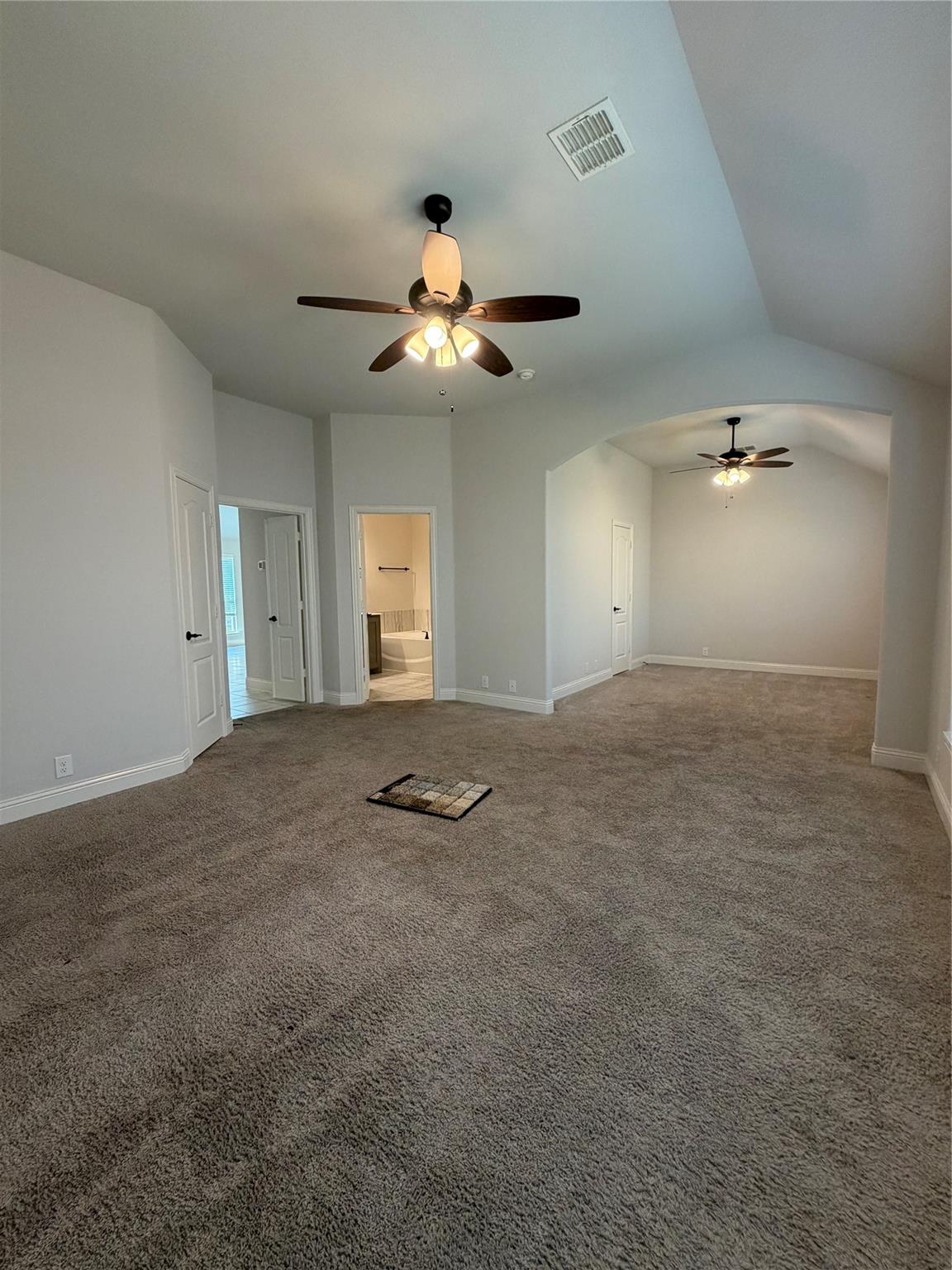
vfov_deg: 102.1
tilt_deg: -5.3
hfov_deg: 85.7
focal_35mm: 14
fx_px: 513
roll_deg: +0.0
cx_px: 476
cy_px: 635
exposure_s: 1/60
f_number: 2.2
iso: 200
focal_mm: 2.22
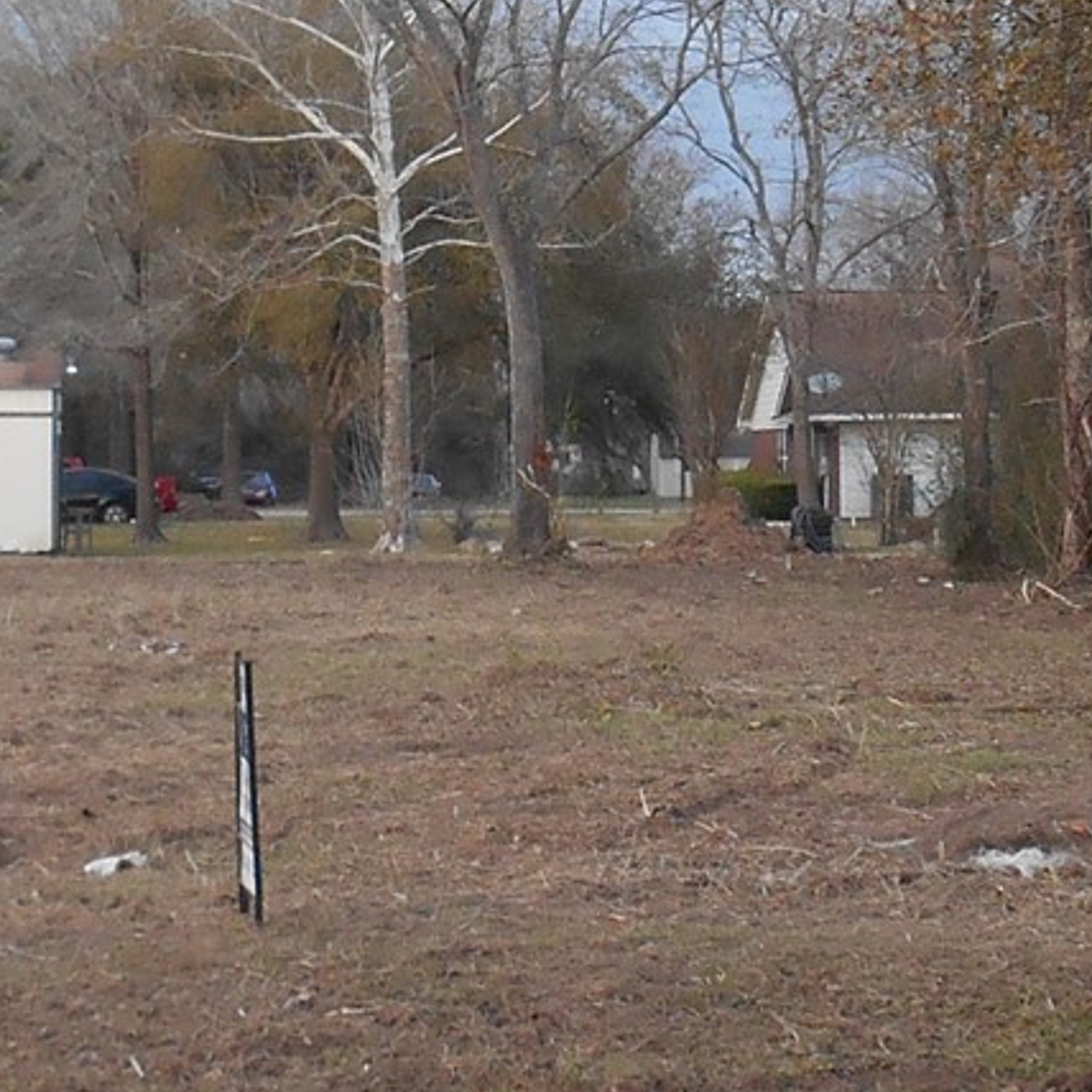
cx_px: 475
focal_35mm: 110
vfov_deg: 15.8
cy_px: 293
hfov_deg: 15.8
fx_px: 3926
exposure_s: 1/30
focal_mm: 4.7
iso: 200
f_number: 3.4
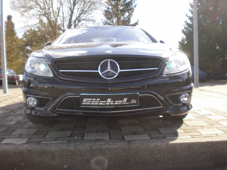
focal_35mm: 38
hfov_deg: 49.0
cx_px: 114
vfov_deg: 37.7
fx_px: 249
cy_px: 85
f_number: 3.1
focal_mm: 6.3
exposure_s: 1/250
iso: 64
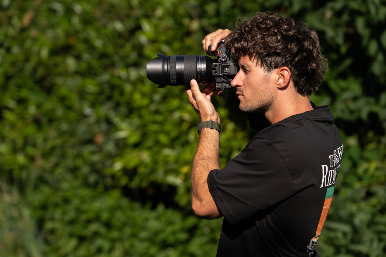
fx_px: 1222
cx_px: 204
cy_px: 124
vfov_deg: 12.0
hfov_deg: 17.9
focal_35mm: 114
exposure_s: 1/640
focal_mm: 107
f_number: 3.5
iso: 50
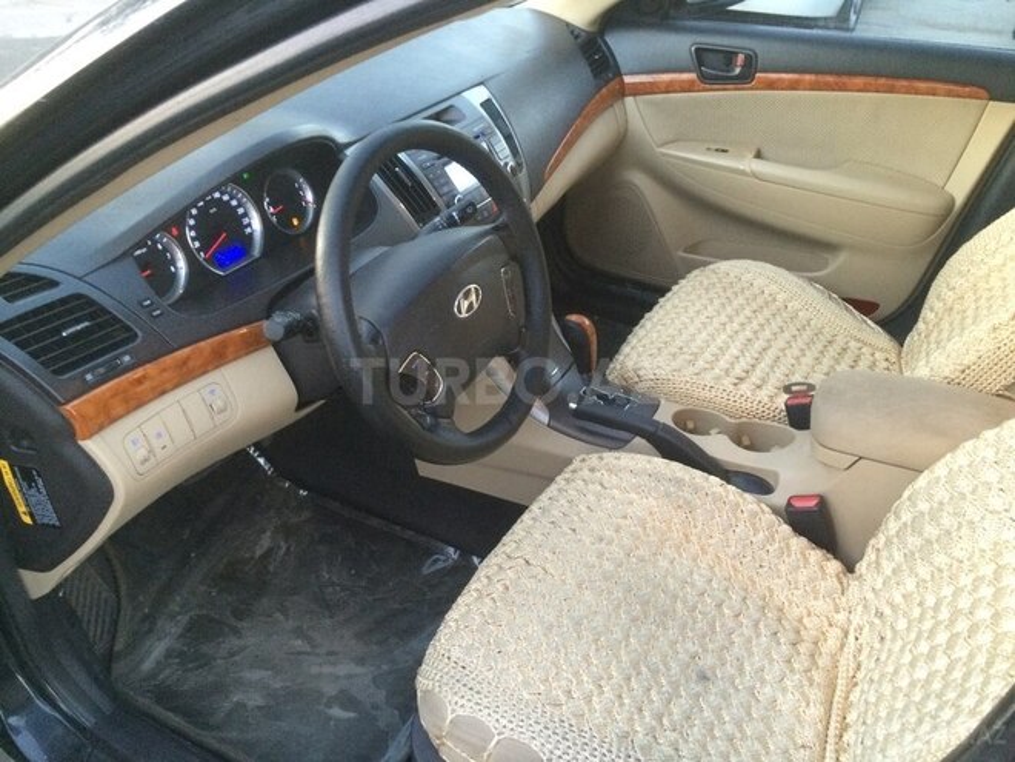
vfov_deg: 48.2
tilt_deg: -35.7
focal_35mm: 29
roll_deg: -2.0
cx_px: 508
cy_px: 381
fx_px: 850
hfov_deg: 61.7
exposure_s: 1/33
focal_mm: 4.15
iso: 250
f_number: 2.2
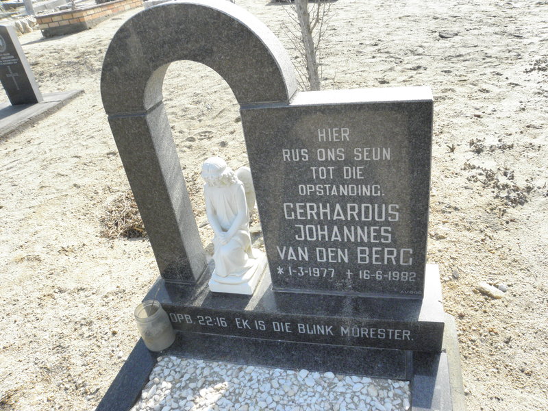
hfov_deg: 67.3
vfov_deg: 53.1
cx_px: 274
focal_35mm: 26
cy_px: 206
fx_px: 412
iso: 200
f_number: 5.6
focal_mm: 4.6
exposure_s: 1/400
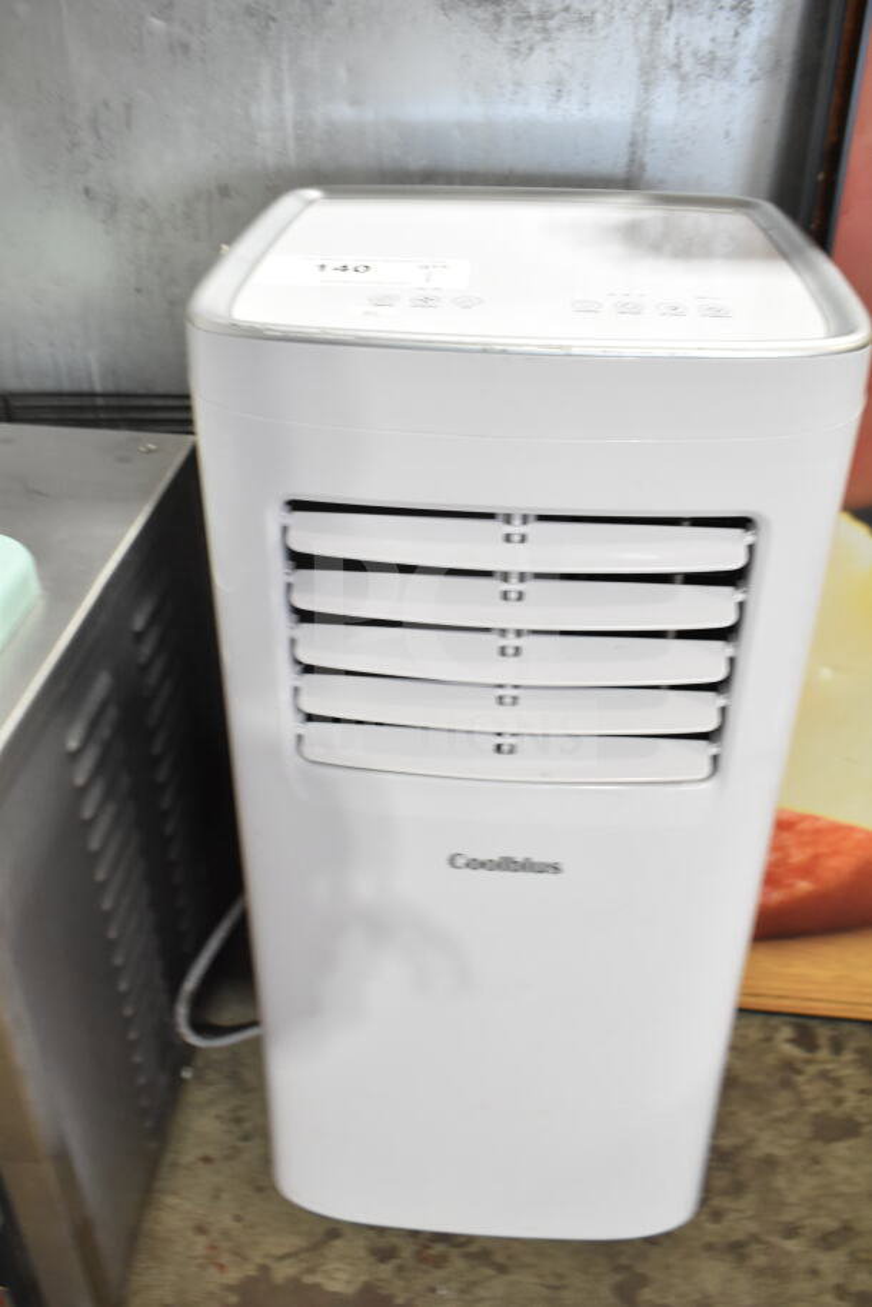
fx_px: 1144
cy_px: 654
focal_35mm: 32
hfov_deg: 41.7
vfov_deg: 59.5
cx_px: 436
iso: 1600
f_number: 5.6
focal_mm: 21
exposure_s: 1/125
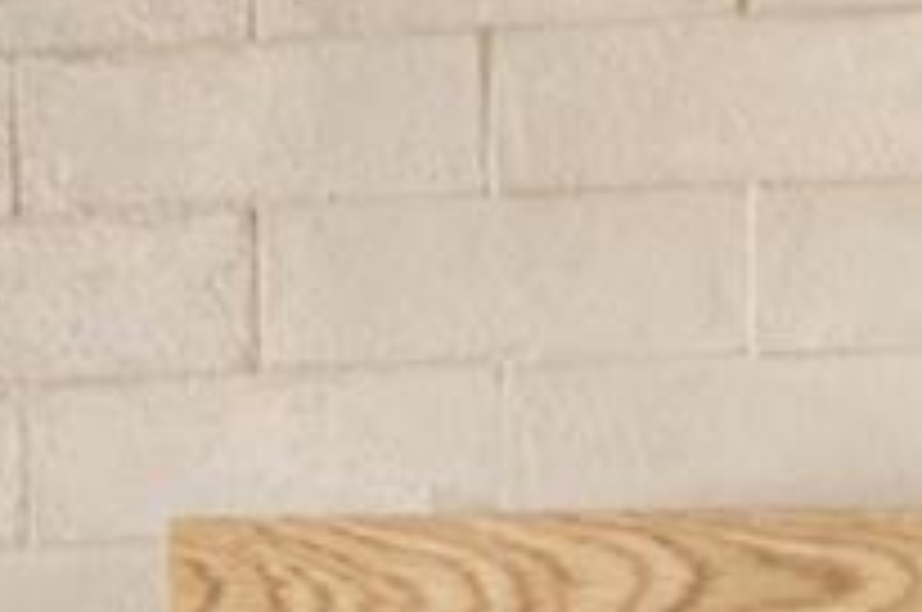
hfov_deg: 5.0
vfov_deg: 3.4
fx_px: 9998
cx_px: -2082
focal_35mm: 391
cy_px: 1712
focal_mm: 50
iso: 400
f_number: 1.8
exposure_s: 1/60
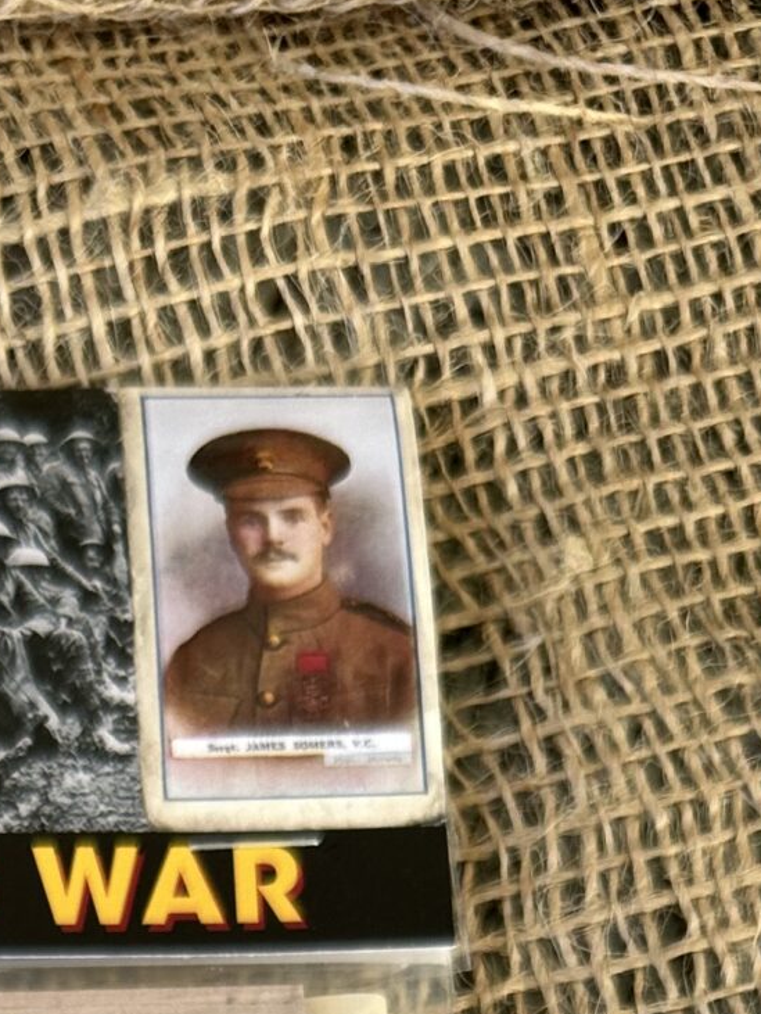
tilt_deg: -77.0
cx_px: -62
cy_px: 1745
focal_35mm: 84
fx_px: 2460
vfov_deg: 18.8
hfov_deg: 17.1
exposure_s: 1/121
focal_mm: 6.86
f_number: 1.78
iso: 100
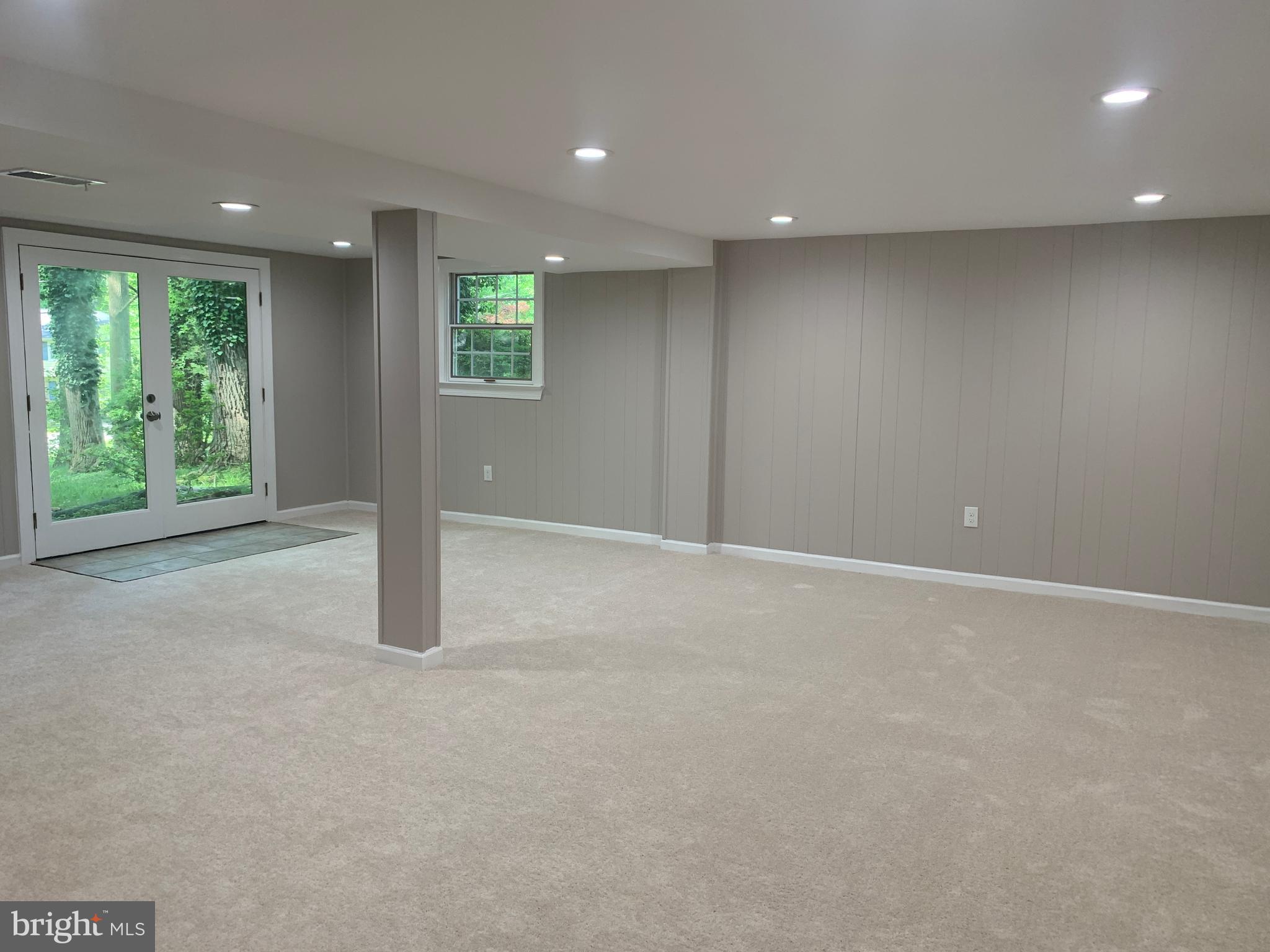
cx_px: 635
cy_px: 476
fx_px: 954
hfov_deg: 67.3
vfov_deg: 53.1
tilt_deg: -6.6
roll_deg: -0.8
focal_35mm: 26
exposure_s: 1/60
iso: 80
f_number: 1.8
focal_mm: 4.25
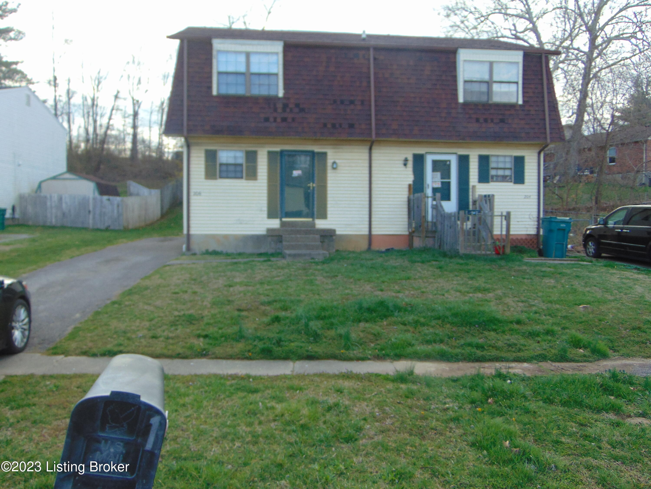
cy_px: 244
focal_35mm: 30
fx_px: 564
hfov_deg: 60.0
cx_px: 326
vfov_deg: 46.8
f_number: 3.1
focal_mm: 5.4
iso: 80
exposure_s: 1/200
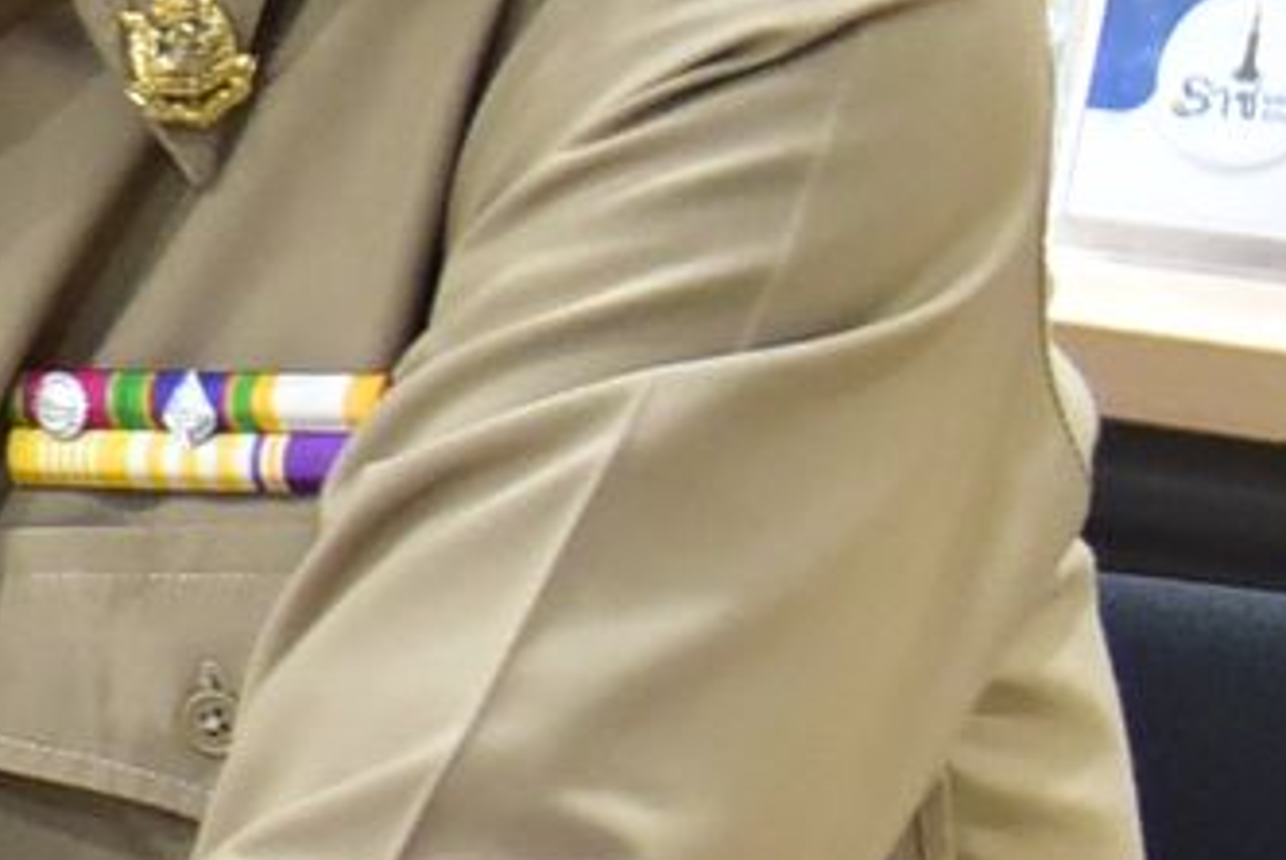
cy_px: -194
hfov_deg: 5.6
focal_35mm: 346
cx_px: -2316
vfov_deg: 4.0
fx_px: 12370
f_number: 4.5
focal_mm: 46
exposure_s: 1/80
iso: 2500
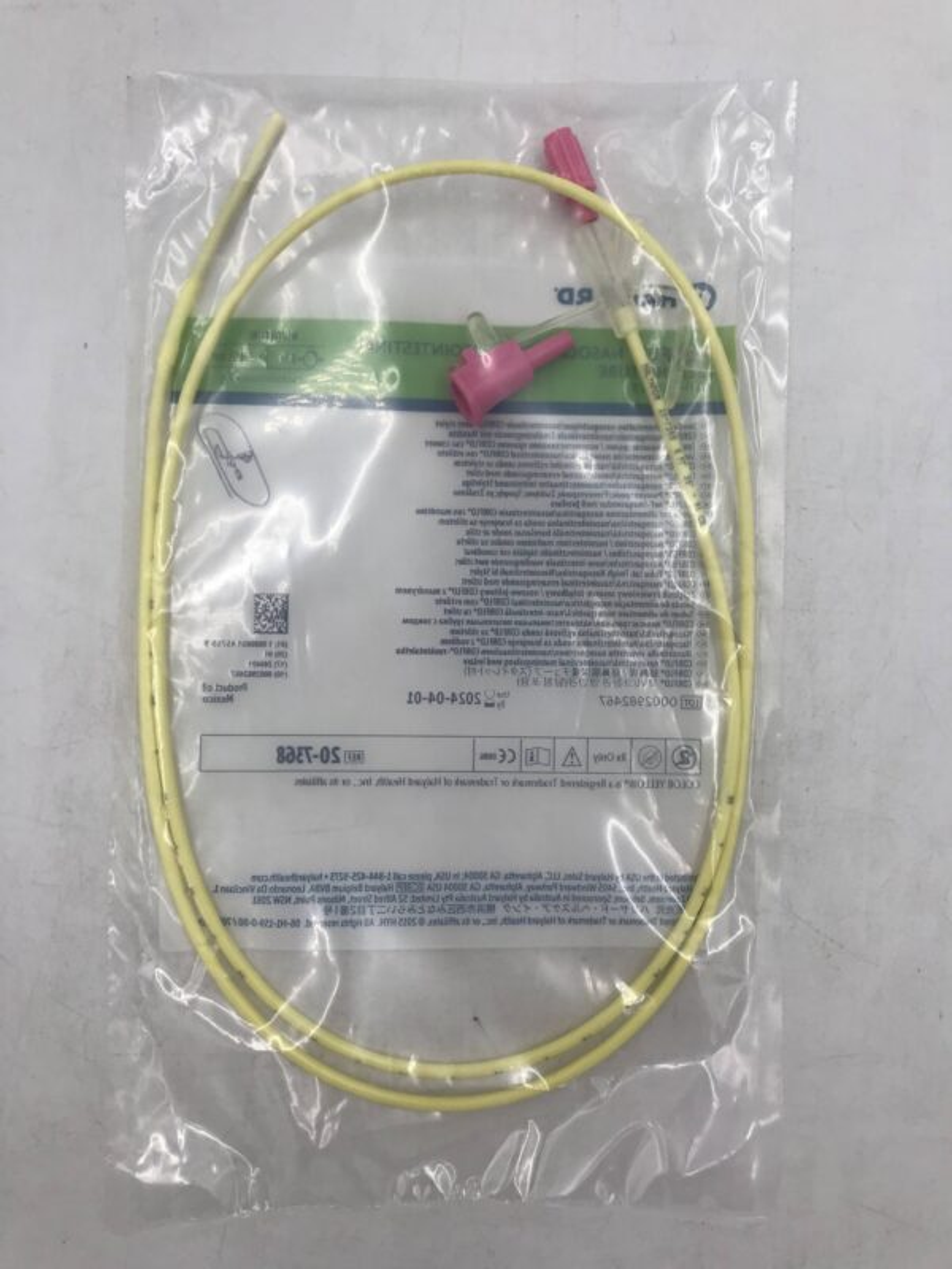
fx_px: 1027
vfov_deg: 63.4
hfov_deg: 49.7
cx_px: 476
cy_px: 634
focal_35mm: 28
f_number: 1.8
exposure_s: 1/322
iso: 20
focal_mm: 3.99
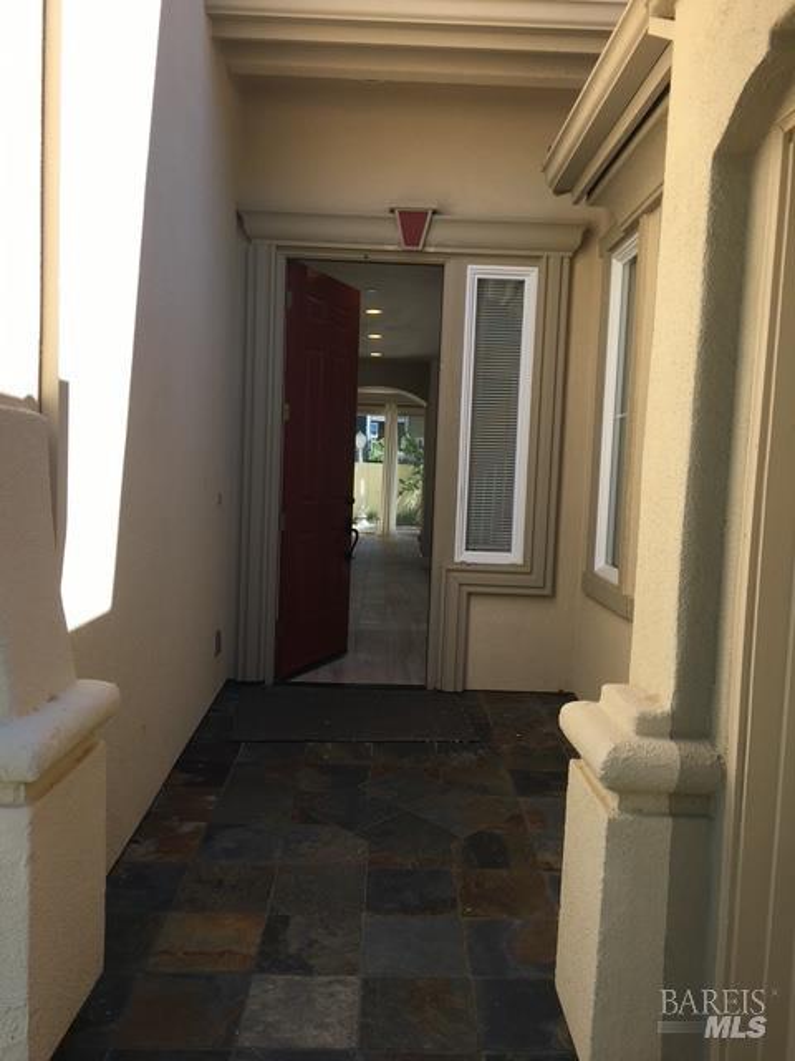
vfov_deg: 61.7
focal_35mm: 29
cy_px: 530
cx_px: 398
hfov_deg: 48.2
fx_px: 888
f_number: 2.2
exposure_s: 1/301
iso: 25
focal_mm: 4.15
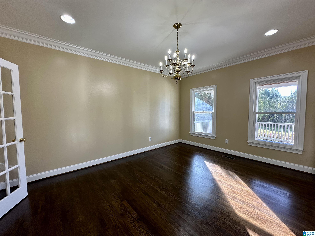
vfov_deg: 85.7
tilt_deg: -2.7
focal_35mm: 14
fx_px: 127
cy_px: 118
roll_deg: -0.1
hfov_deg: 102.1
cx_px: 158
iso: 100
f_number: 2.2
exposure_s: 1/120
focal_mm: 2.22
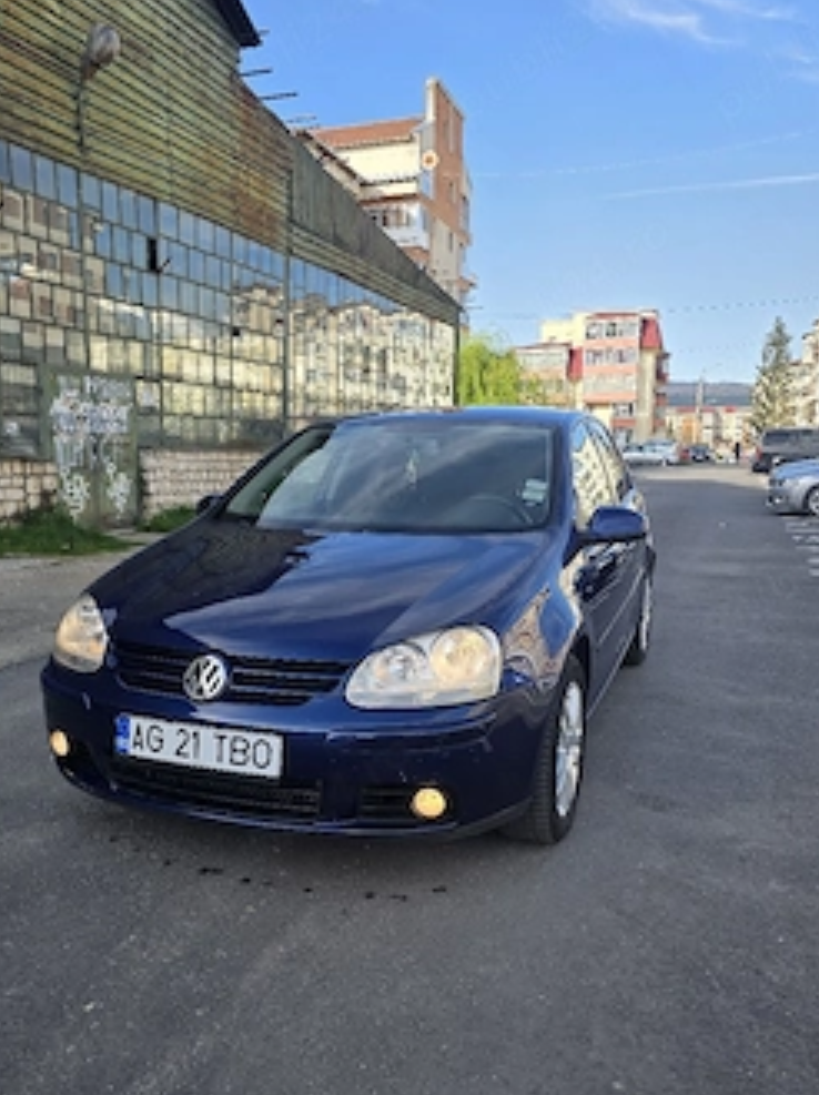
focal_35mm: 28
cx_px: 370
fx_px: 885
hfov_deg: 49.6
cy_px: 599
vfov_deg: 63.4
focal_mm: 6.3
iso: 80
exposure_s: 1/2000
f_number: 1.7
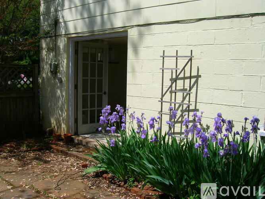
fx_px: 260
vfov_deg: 41.8
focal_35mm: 34
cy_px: 100
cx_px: 132
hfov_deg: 54.0
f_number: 4.9
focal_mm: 5.7
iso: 50
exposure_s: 1/485
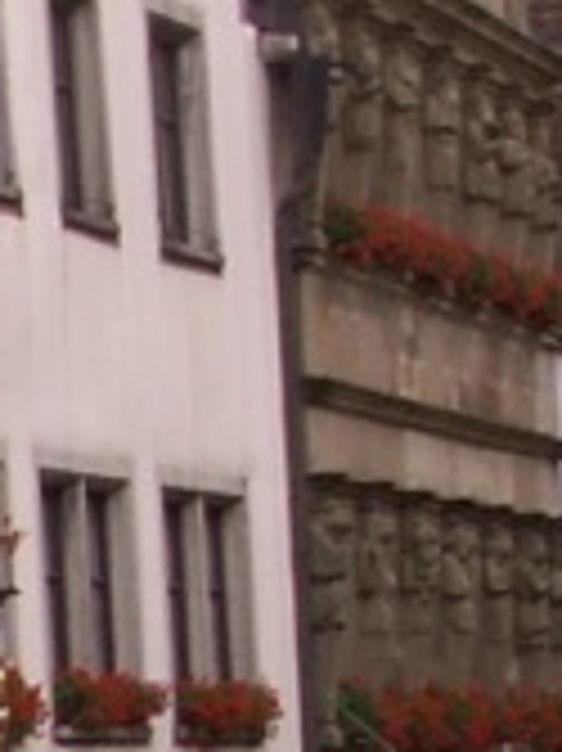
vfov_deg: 7.3
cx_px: -643
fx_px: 5831
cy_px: 1108
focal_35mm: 269
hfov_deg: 5.4
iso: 50
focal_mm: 5.86
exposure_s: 1/100
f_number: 5
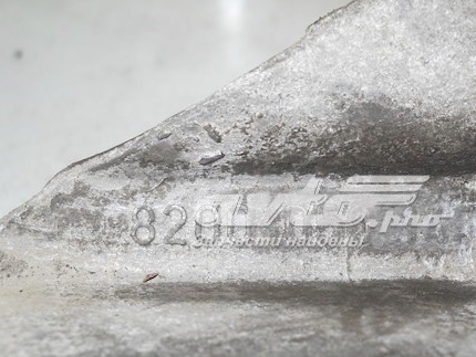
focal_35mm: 61
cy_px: 209
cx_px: 320
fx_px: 839
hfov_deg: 31.4
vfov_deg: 24.0
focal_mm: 6.72
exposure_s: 1/30
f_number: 5.5
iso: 80
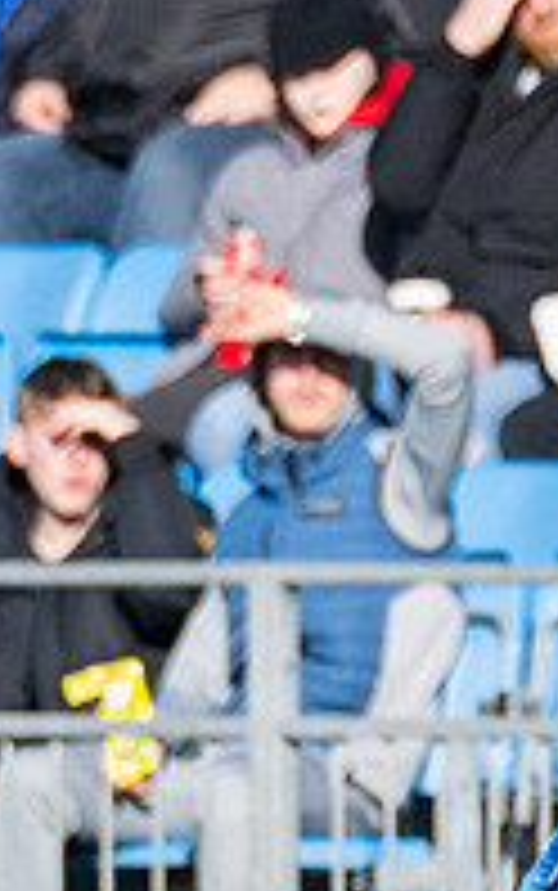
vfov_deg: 0.9
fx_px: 59235
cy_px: 398
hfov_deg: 0.5
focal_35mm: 2438
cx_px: 1867
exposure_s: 1/3200
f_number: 4
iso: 400
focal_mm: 200
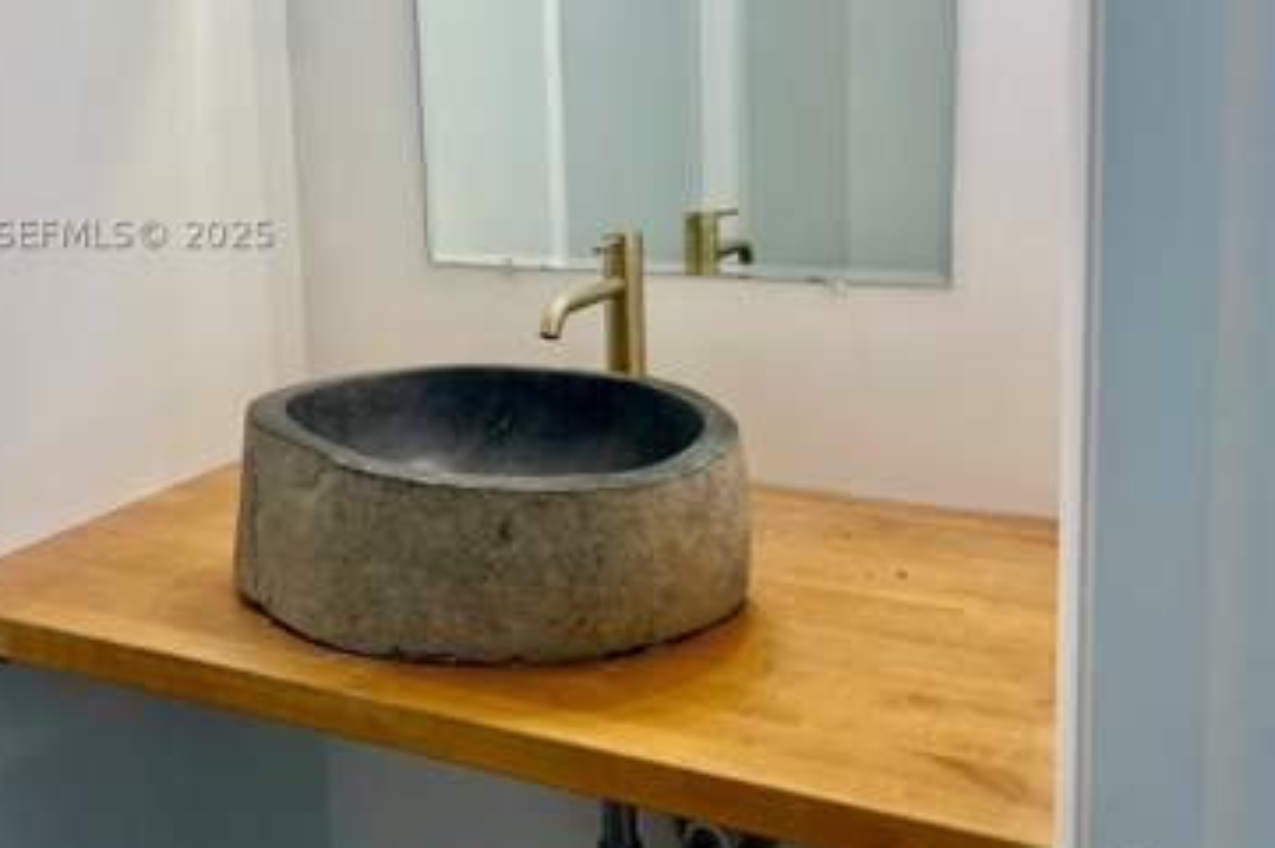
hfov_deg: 53.1
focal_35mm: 36
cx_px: 597
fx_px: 1274
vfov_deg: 36.1
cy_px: 233
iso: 80
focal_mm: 5.96
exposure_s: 1/120
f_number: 1.6
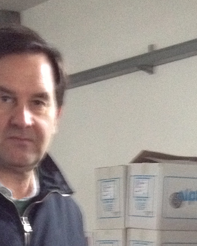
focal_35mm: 128
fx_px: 933
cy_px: 402
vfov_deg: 13.8
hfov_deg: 12.0
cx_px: 142
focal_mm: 4.28
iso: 400
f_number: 2.4
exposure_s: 1/17
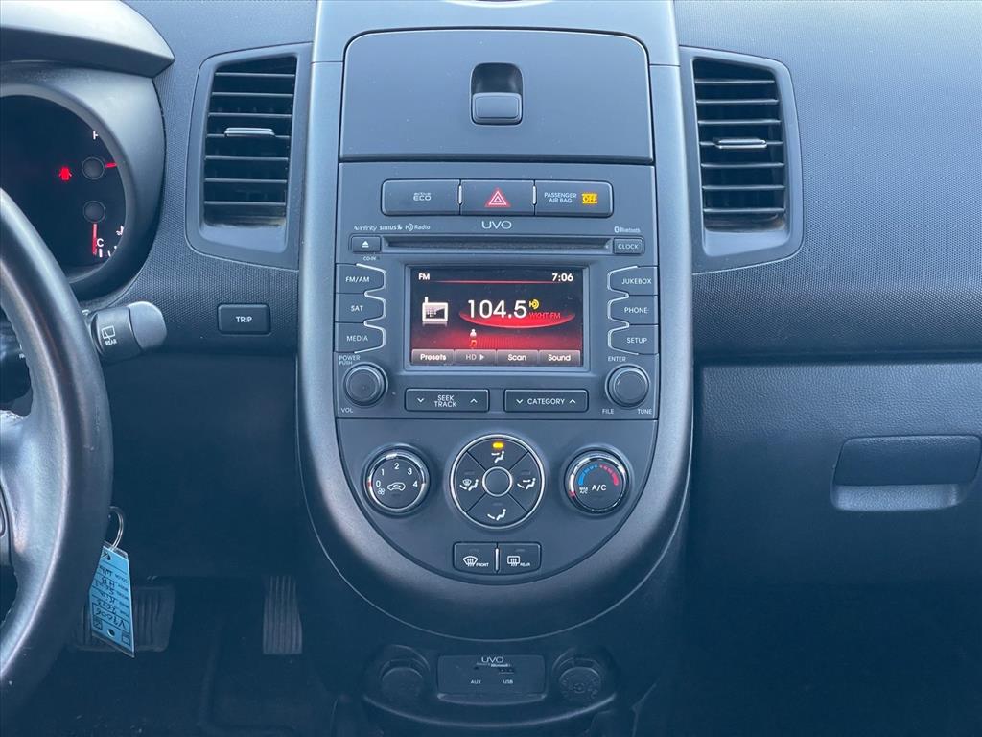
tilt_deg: -30.1
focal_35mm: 52
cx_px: 491
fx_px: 1475
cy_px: 368
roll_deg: -3.8
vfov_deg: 28.0
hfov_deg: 36.8
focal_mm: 6
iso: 200
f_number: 2
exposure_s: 1/70
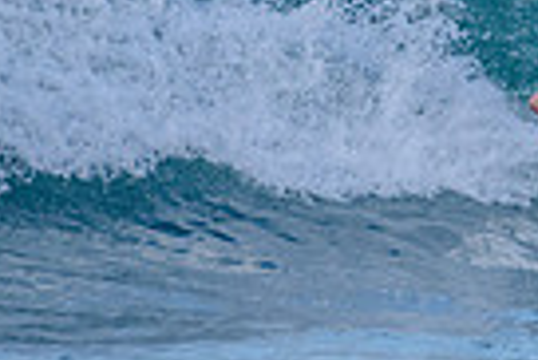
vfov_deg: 0.5
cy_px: 31
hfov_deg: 0.8
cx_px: 769
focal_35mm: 2606
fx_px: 38986
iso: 360
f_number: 5.6
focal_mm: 500
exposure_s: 1/1250
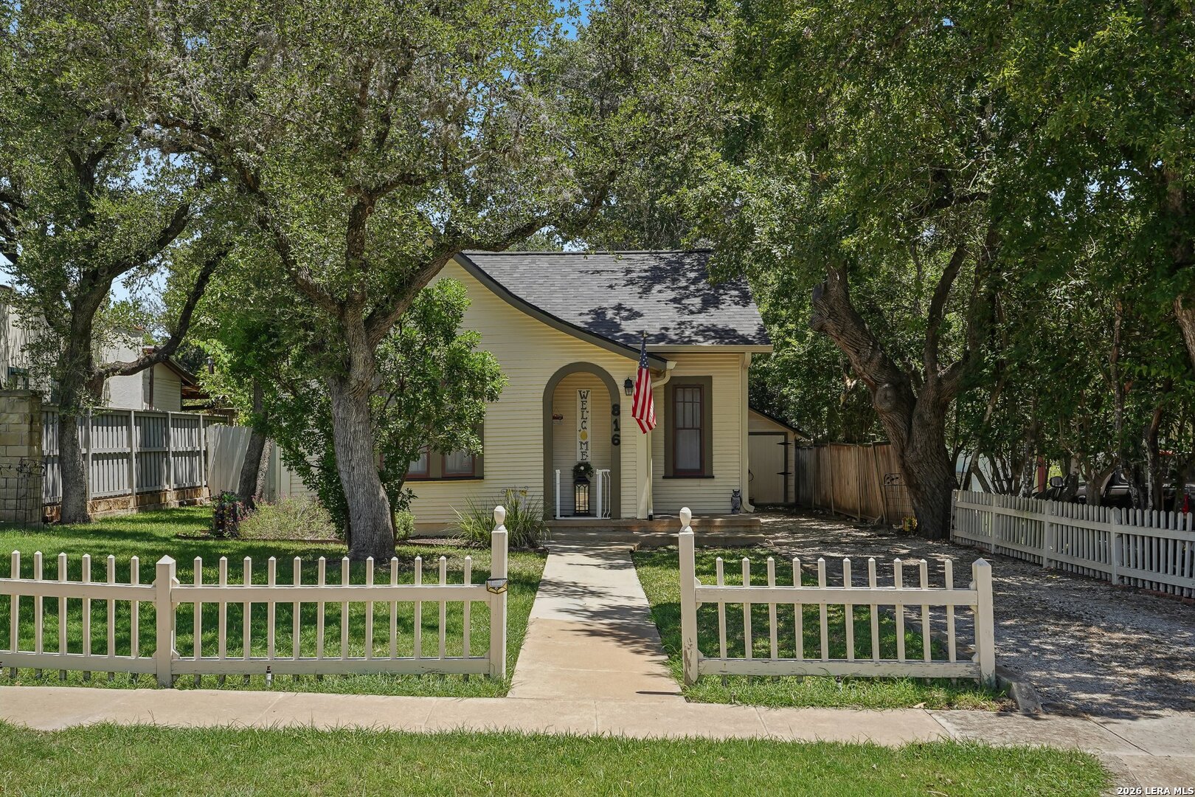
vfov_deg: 37.9
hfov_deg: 54.4
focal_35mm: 35
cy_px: 398
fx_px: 1162
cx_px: 598
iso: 100
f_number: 8
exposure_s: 1/80
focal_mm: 35
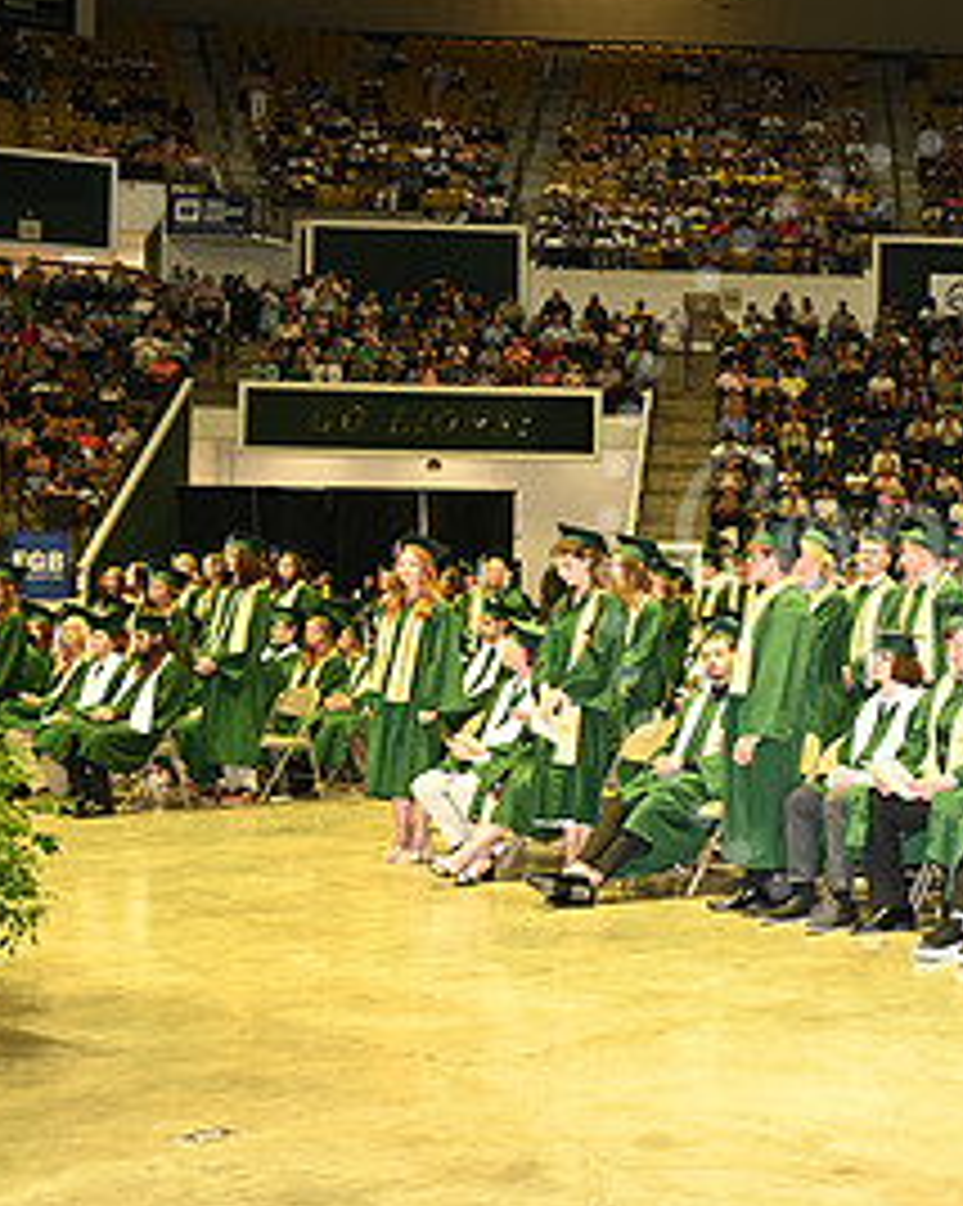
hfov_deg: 23.6
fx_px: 2176
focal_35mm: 61
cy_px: 544
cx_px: 1026
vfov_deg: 31.0
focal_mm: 30
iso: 1600
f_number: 5.6
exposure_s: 1/60
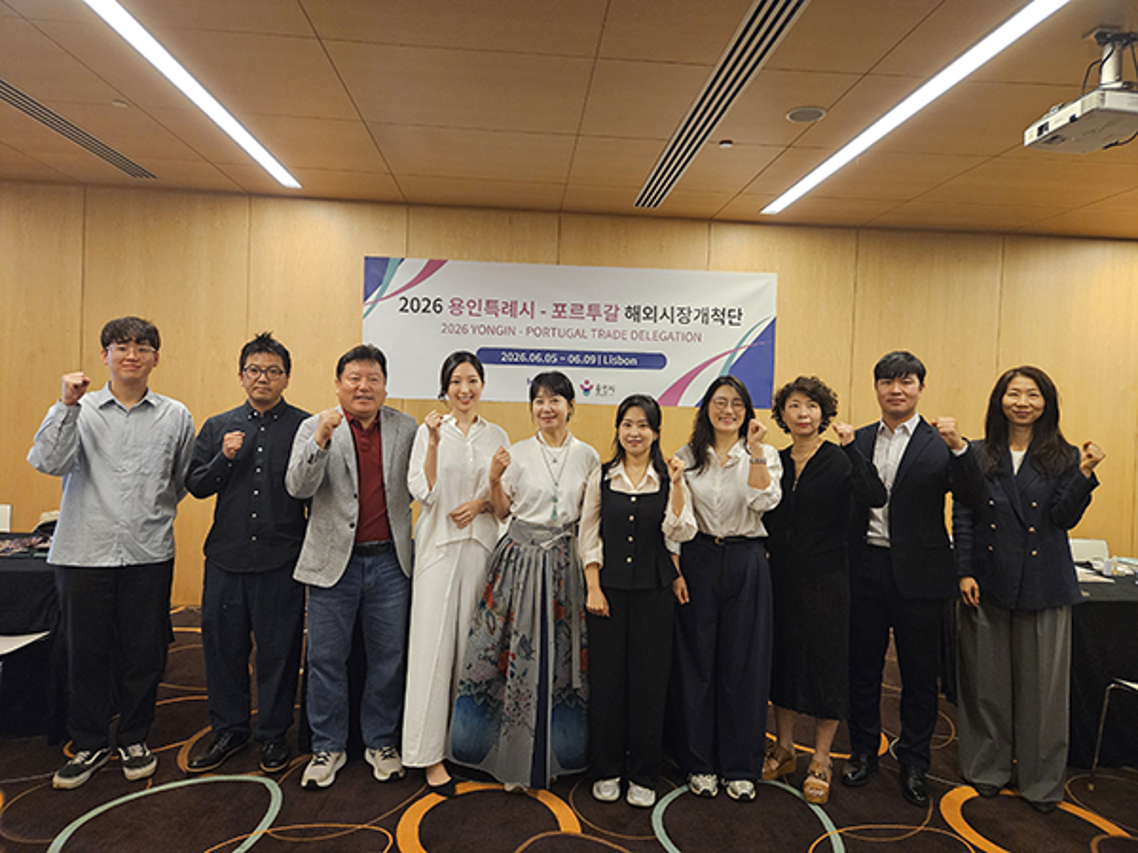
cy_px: 426
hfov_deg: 73.9
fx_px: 756
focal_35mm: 23
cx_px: 569
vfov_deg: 58.9
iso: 640
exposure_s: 1/50
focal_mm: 5.4
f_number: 1.8
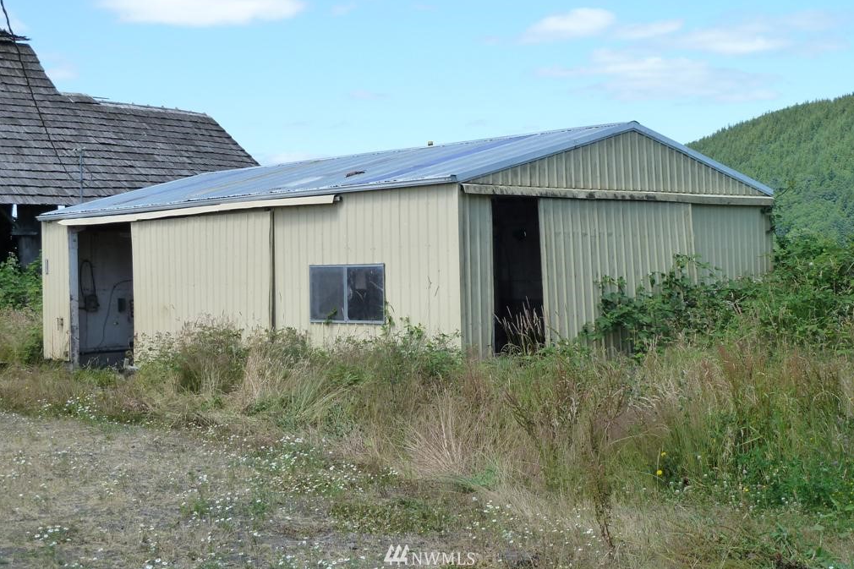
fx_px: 1376
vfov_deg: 23.4
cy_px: 262
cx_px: 431
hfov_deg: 34.5
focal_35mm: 58
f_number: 3.9
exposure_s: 1/400
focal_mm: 9.1
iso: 125
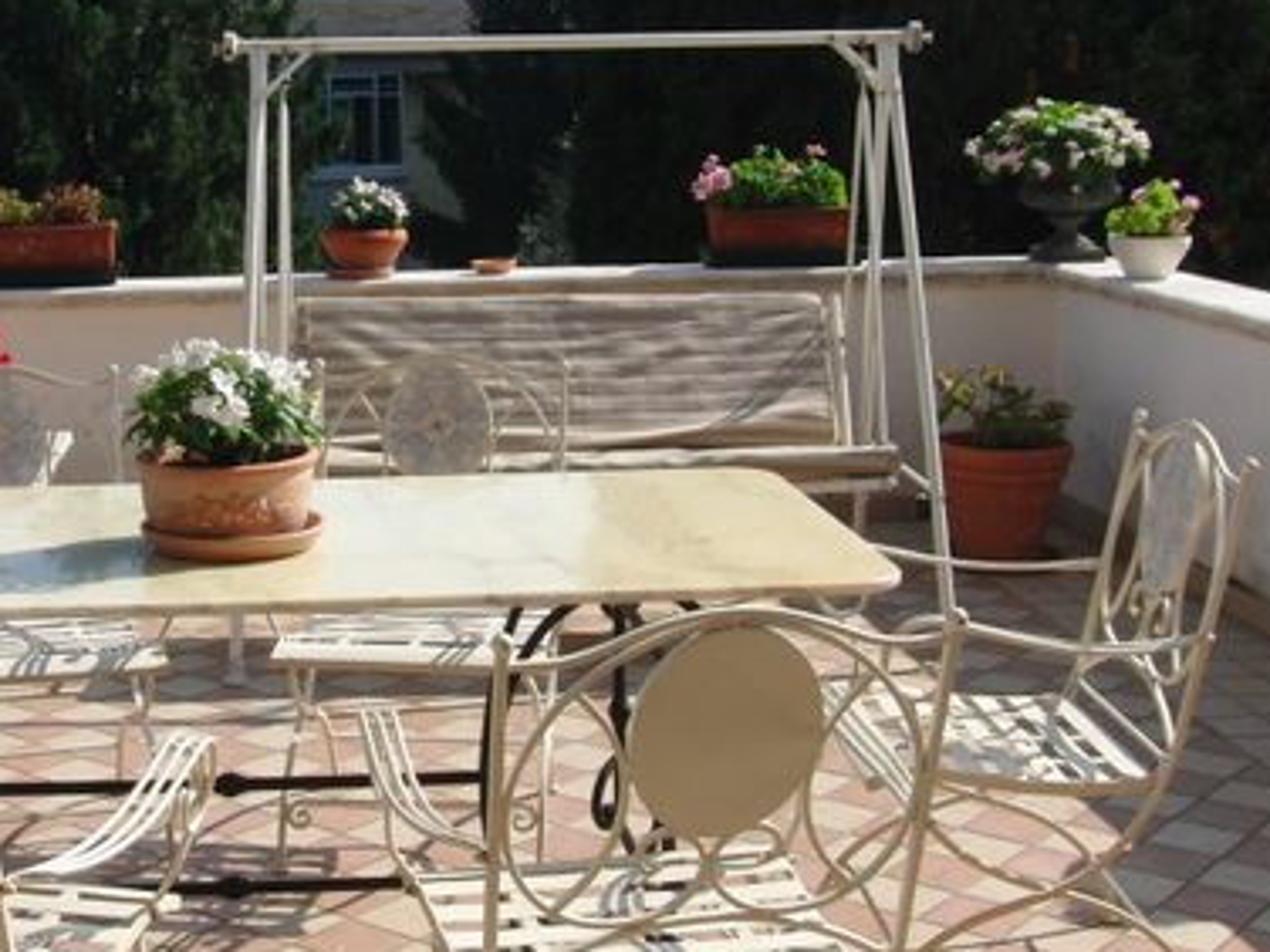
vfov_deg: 24.8
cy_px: 422
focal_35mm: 59
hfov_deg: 32.1
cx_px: 307
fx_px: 2165
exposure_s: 1/250
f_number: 8.5
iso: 100
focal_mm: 6.42
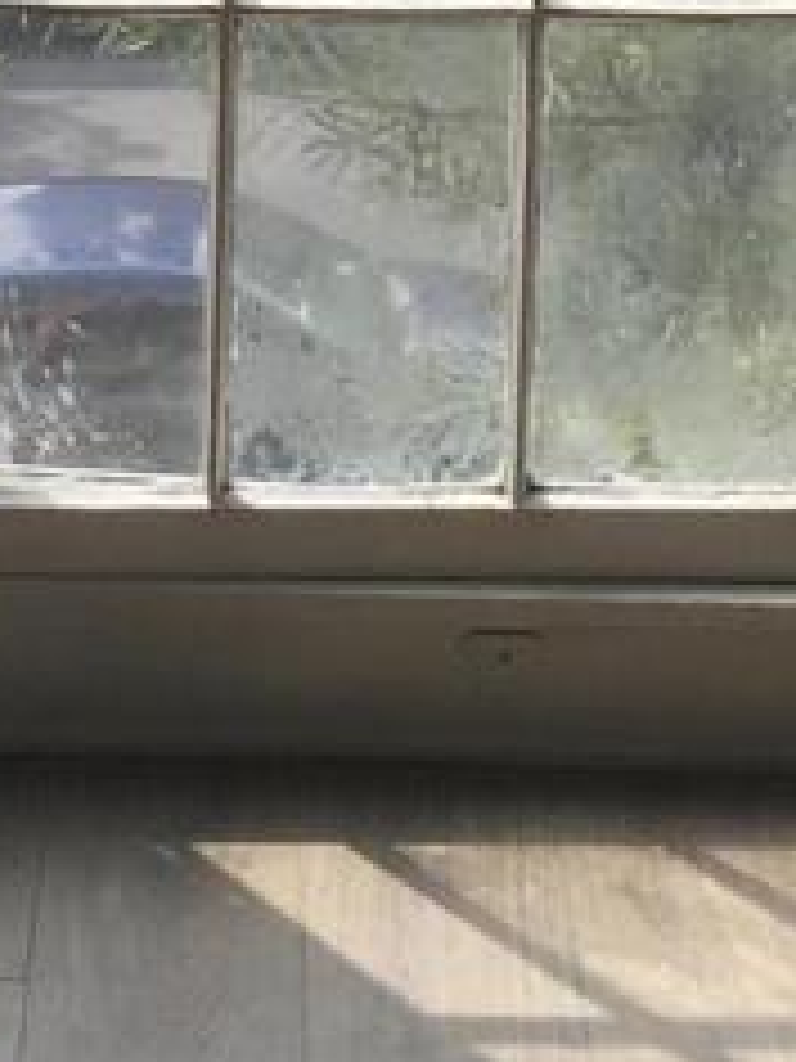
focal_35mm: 126
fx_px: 3863
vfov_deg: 14.5
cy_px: -554
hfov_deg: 11.8
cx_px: 373
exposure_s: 1/368
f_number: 2.2
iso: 25
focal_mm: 4.15
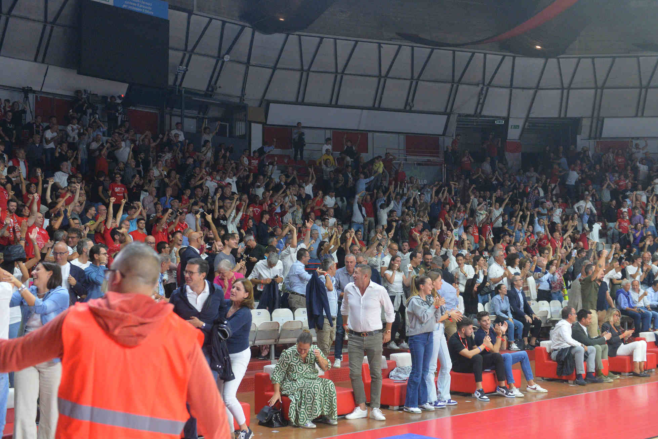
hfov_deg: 40.3
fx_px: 895
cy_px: 221
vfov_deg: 27.5
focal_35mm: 49
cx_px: 333
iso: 6400
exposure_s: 1/400
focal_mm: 48
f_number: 4
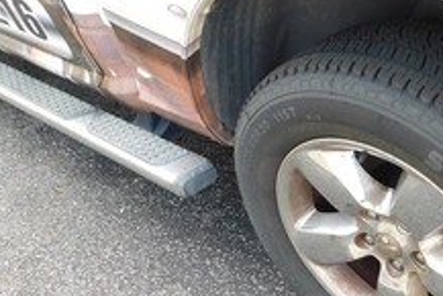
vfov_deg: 30.5
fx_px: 542
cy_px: 178
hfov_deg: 42.5
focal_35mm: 44
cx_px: 355
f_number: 3
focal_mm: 4
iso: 125
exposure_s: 1/100
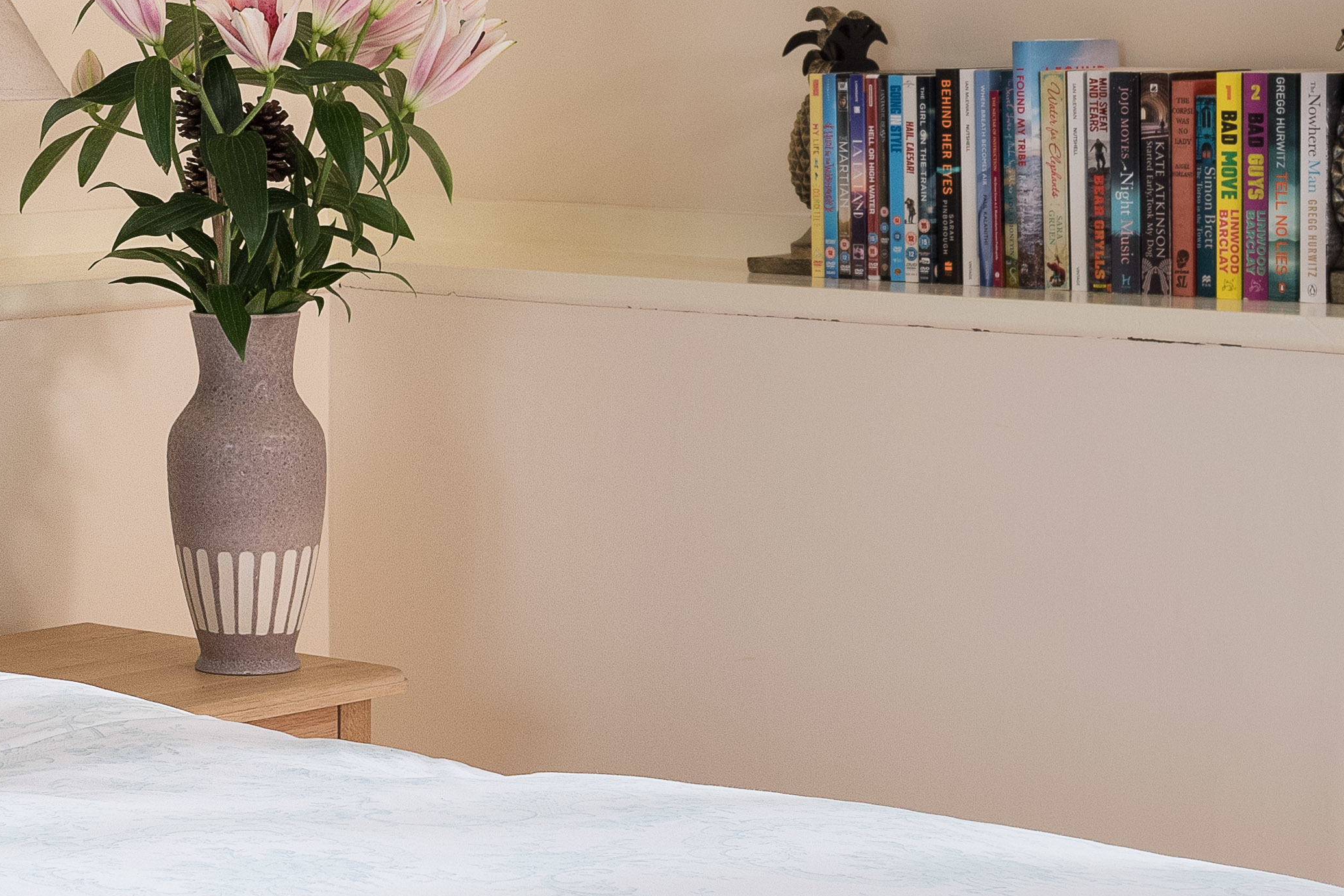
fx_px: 4182
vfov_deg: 12.0
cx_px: 406
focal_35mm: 112
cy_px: -107
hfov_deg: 18.2
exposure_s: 1/60
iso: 320
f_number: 5.6
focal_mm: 32
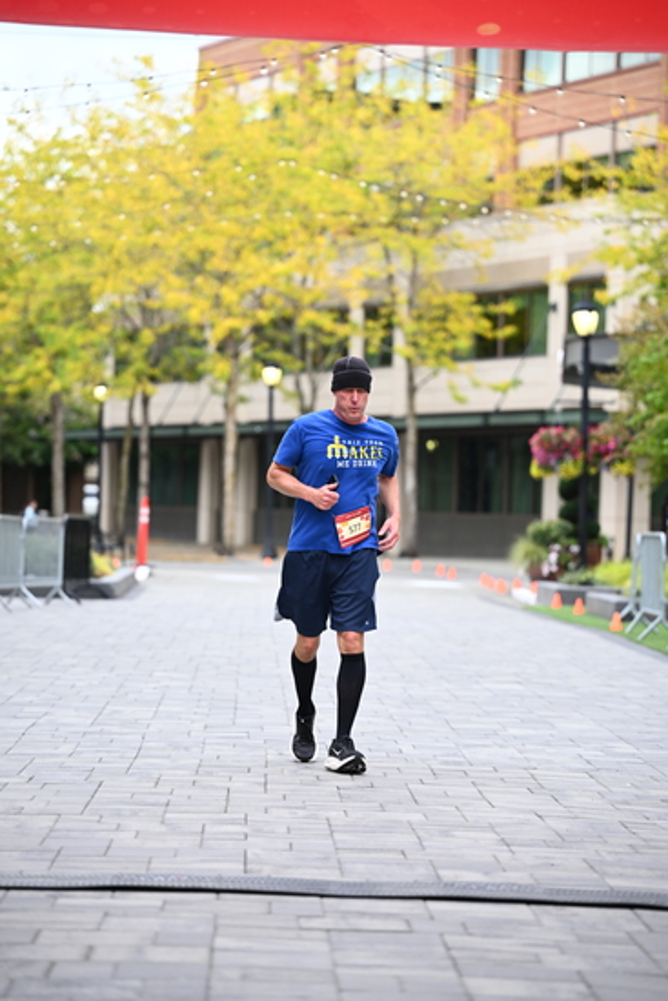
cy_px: 500
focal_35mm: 120
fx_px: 3338
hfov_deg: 11.4
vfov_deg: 17.1
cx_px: 334
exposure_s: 1/1250
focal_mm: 120
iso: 640
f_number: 2.8
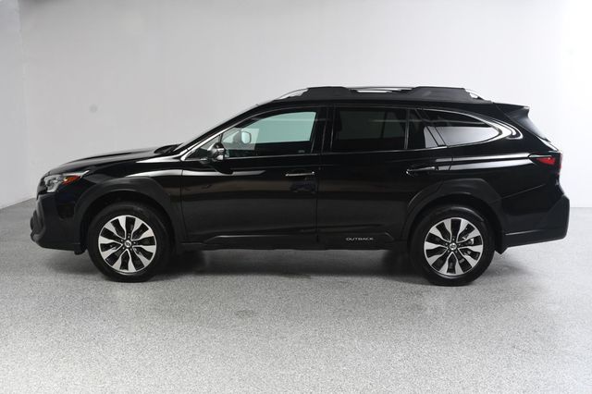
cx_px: 296
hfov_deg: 55.8
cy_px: 197
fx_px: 559
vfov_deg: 38.8
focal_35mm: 34
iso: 100
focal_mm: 23
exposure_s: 1/160
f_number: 9
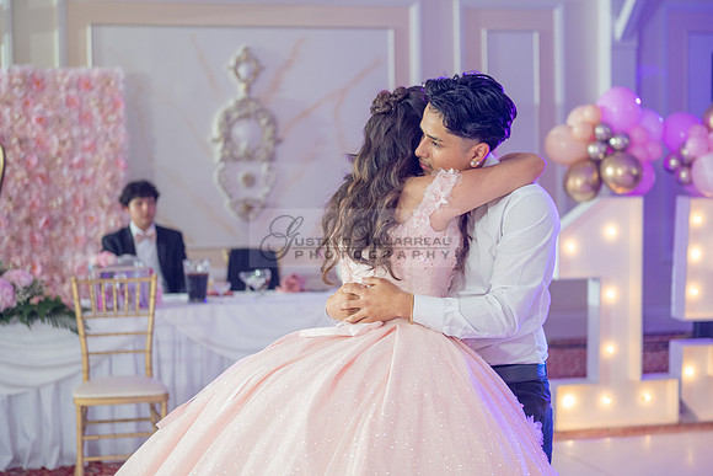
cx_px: 356
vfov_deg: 19.5
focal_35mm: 70
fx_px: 1387
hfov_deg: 28.8
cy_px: 238
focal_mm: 70
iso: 400
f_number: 2.8
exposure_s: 1/100
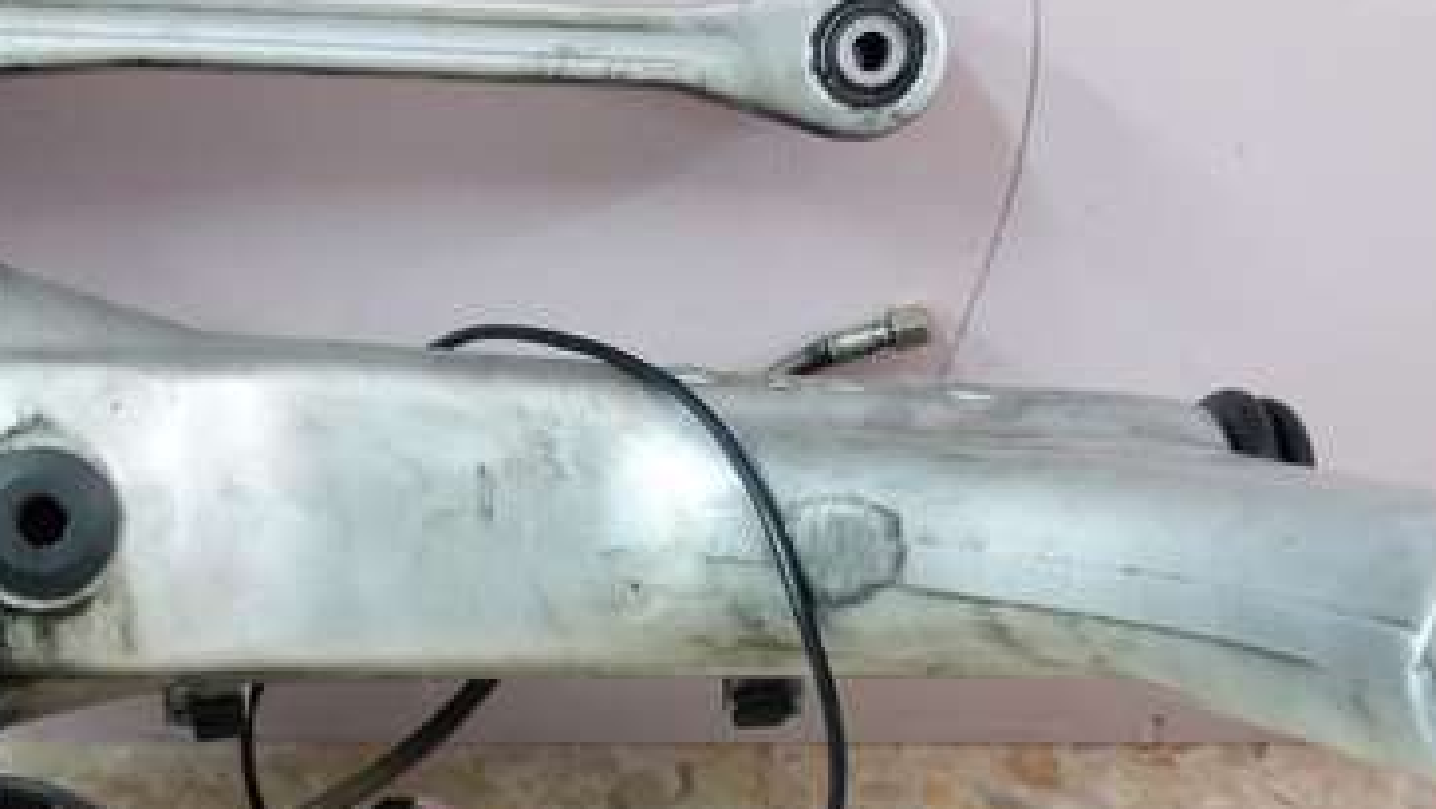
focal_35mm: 66
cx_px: 272
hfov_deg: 31.0
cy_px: 748
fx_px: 2514
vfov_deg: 18.0
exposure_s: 1/25
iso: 800
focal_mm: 10.4
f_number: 1.8
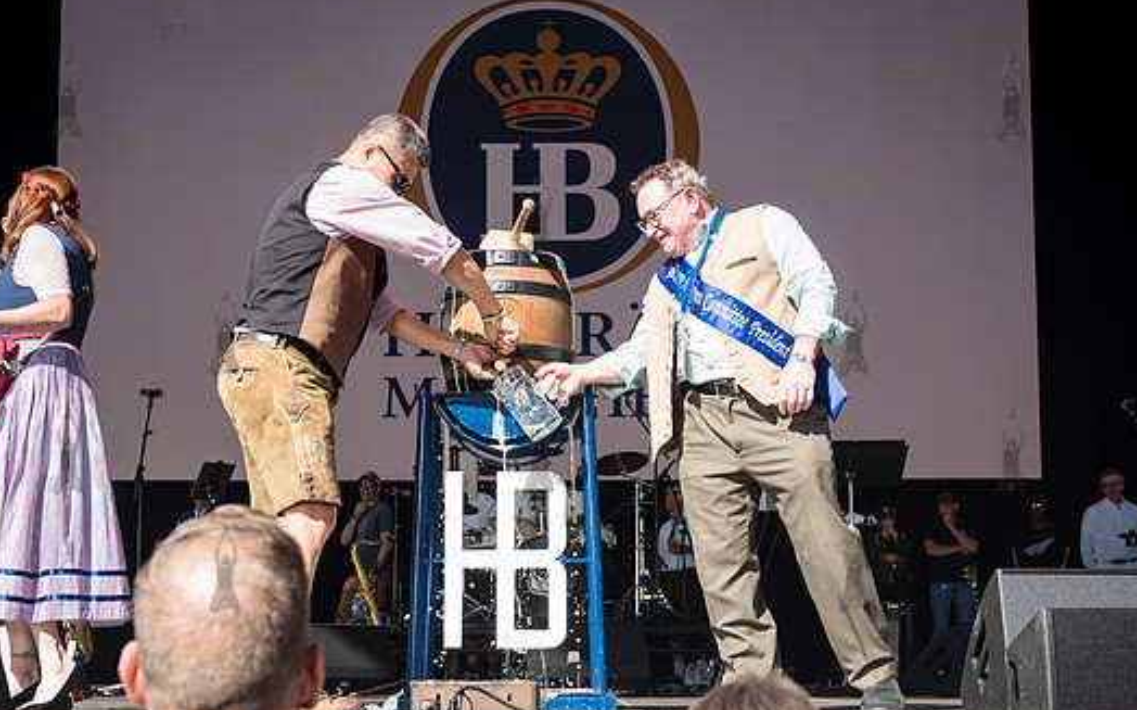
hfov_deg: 35.1
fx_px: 1796
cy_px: 490
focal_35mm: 58
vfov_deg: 22.2
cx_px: 535
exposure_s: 1/1000
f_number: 4
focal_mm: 35
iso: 250
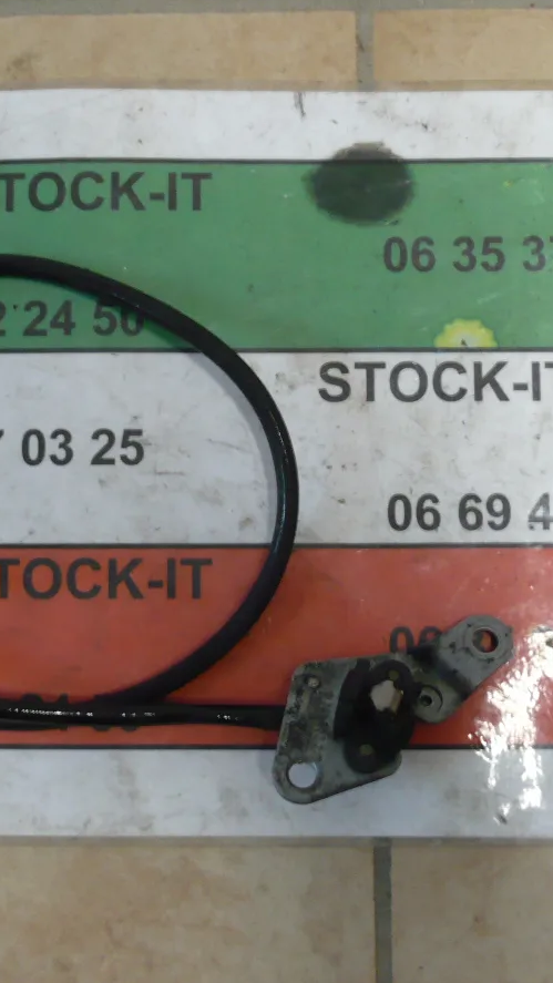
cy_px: 482
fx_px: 1434
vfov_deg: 37.8
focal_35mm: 55
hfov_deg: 21.8
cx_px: 248
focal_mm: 5.8
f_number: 2.8
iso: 200
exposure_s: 1/10
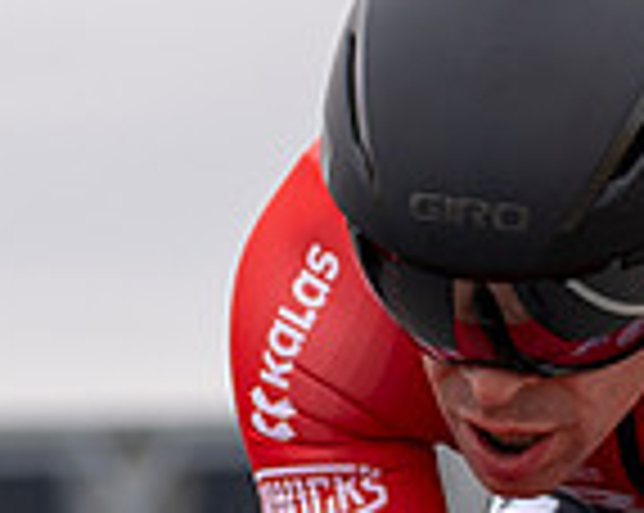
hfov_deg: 2.8
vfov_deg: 2.2
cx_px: 538
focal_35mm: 695
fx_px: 13229
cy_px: 1666
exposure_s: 1/800
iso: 100
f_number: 3.2
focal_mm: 70
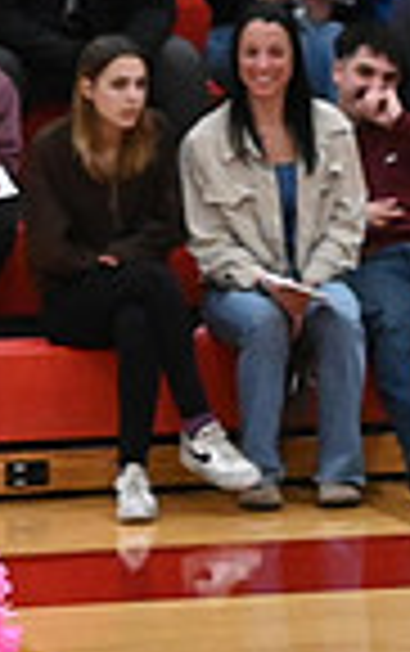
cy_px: 659
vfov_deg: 3.5
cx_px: 1271
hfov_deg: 2.2
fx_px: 10695
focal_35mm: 600
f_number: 4
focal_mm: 98
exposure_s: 1/400
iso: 8000
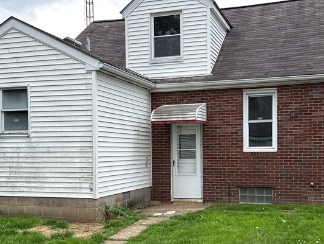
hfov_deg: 41.2
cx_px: 178
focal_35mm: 46
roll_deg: +0.1
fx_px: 431
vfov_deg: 31.4
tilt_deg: -1.1
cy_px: 158
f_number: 1.78
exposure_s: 1/3759
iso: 125
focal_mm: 6.76
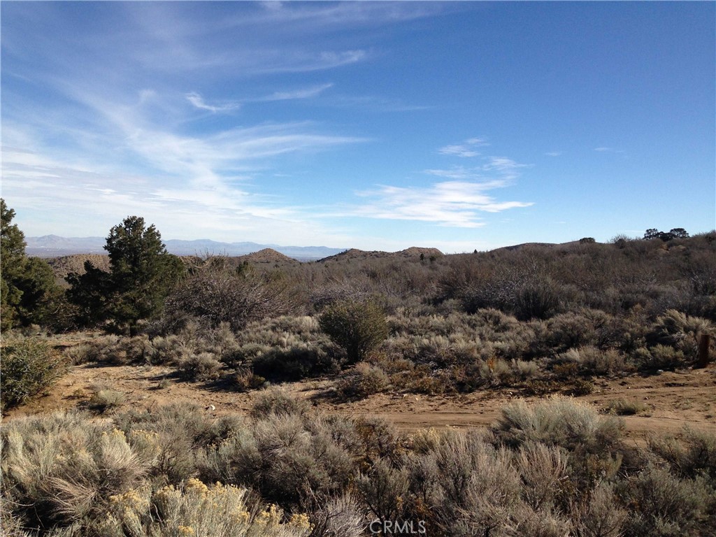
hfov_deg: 55.4
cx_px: 358
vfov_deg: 42.9
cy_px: 268
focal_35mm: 33
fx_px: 683
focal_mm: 4.12
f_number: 2.4
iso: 64
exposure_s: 1/2169
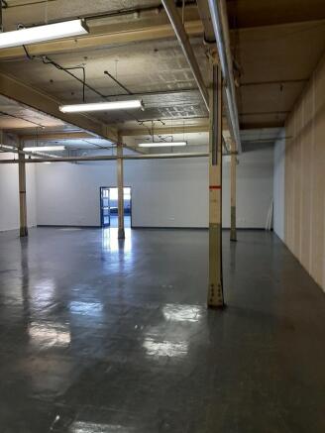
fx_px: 325
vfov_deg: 67.3
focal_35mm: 26
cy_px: 216
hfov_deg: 53.1
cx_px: 162
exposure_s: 1/50
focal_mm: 3.93
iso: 125
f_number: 1.7
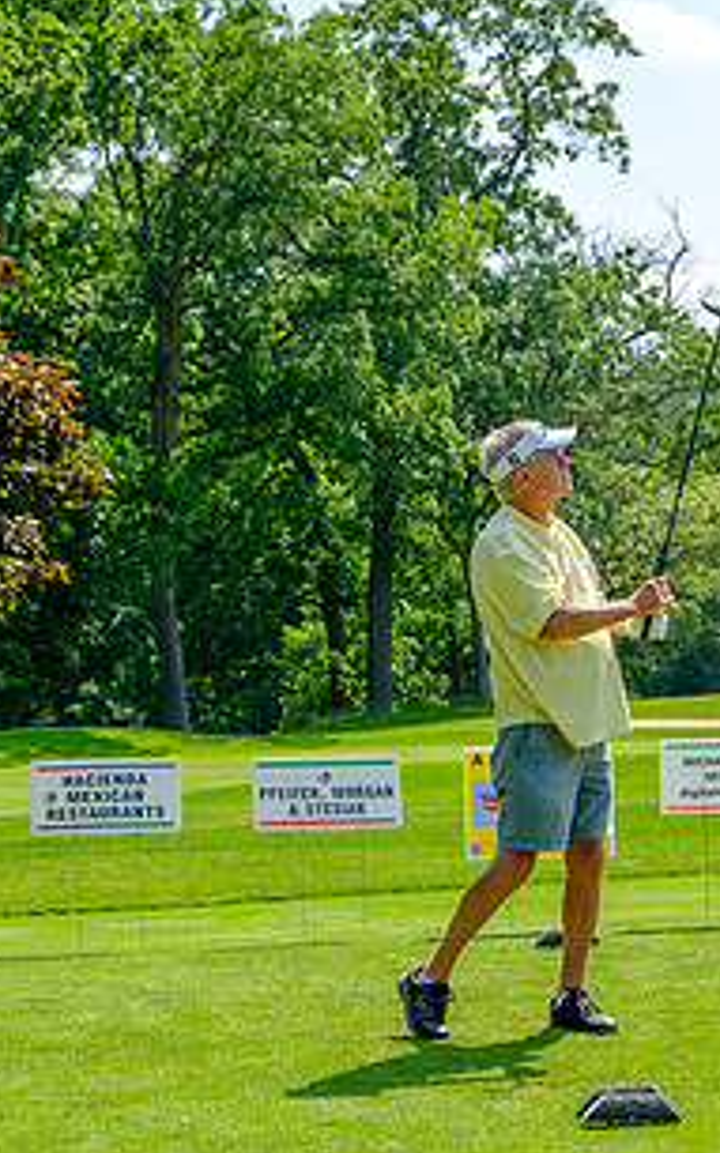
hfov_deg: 13.6
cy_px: 742
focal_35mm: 96
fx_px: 3017
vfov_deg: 21.6
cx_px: 535
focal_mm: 42.5
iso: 200
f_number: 6.4
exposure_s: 1/320
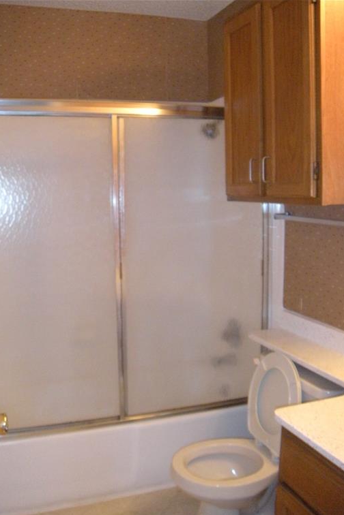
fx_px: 530
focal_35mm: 37
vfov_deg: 51.9
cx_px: 151
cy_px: 261
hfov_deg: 35.9
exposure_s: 1/30
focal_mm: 5.9
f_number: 3.8
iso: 400
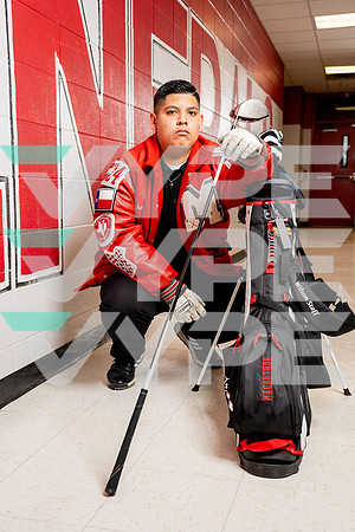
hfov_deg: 32.6
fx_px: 606
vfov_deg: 47.4
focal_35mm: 41
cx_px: 178
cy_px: 266
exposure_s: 1/200
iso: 250
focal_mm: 41
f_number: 5.6
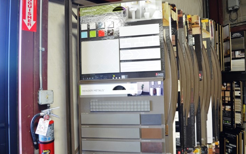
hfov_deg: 66.5
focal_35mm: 28
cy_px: 75
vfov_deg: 44.5
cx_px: 123
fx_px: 188
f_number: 3.5
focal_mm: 18
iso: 800
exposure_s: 1/40
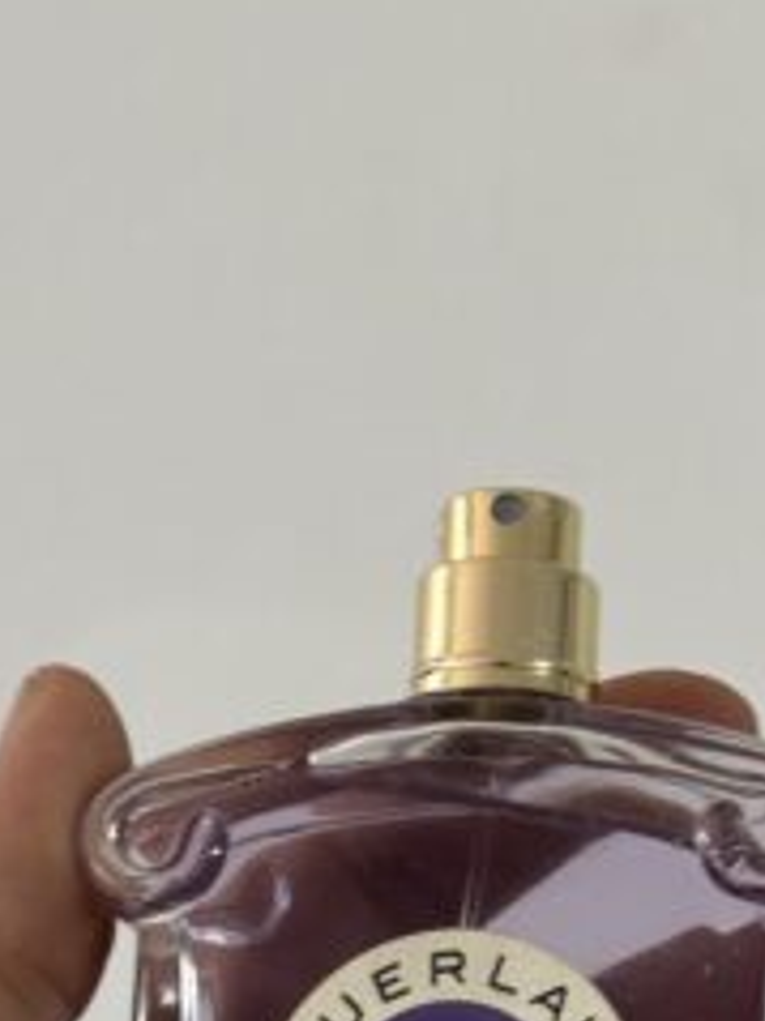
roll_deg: -3.7
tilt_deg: -22.6
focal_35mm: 115
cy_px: 1100
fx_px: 3392
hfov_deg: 12.9
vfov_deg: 16.6
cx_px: 462
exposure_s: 1/50
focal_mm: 6.76
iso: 80
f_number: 1.78
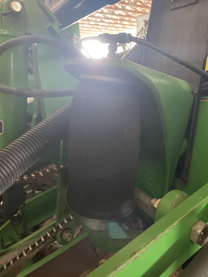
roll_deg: +1.7
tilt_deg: -17.3
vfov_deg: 67.3
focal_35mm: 26
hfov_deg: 53.1
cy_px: 138
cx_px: 104
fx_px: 208
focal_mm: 4.2
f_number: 1.6
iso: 500
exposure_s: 1/25
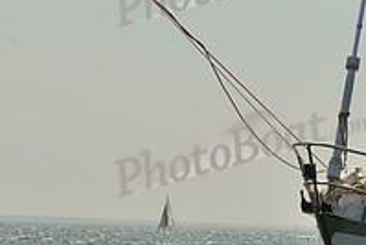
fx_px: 2075
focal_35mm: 204
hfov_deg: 9.9
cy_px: 218
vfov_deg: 6.7
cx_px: 471
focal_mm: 70
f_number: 7.1
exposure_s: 1/1250
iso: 200
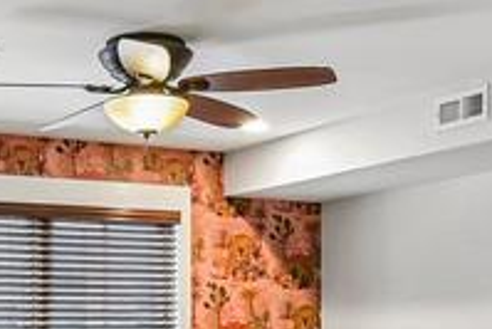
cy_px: 328
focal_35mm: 72
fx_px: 985
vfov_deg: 18.5
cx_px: 143
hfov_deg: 27.8
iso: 400
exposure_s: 1/2
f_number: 8
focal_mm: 14
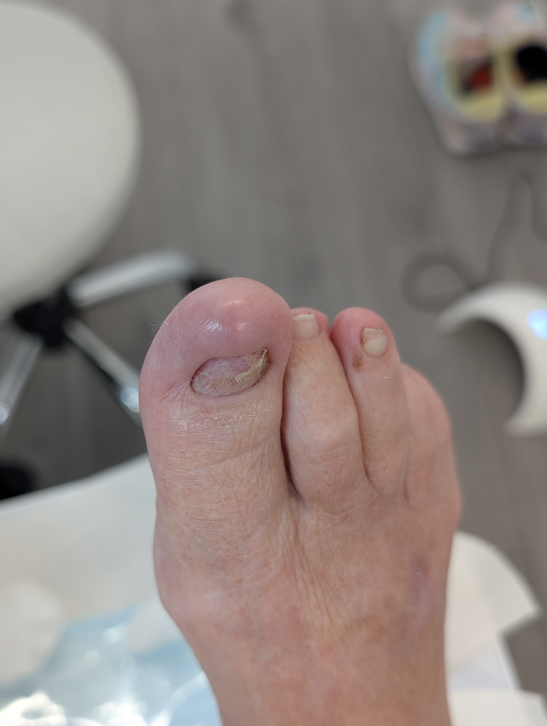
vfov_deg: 56.5
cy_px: 414
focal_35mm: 32
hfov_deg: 44.1
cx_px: 233
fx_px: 673
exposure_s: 1/50
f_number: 1.68
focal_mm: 6.9
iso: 43
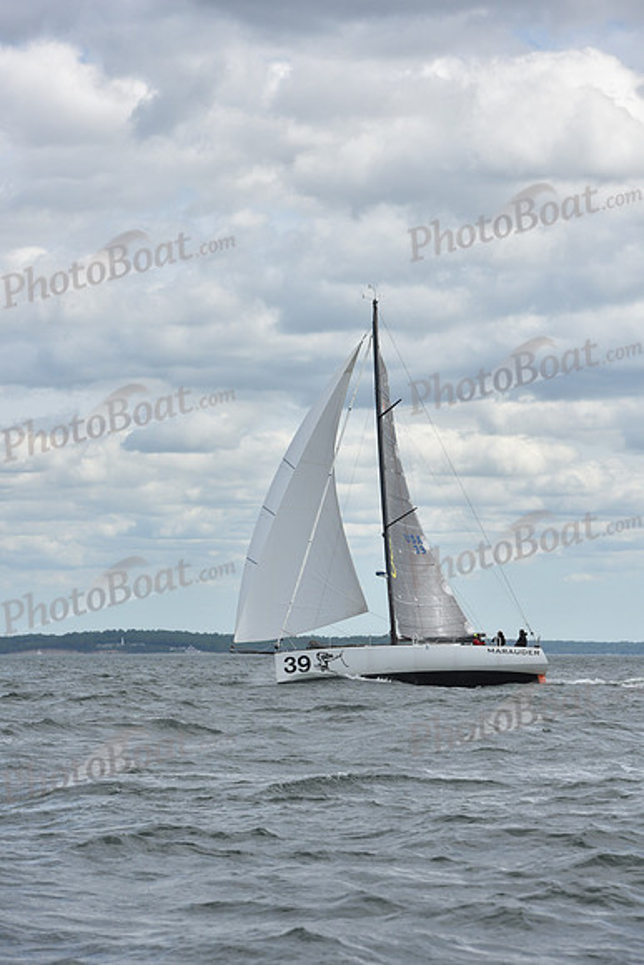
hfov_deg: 10.2
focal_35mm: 135
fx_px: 3620
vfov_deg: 15.2
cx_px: 322
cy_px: 482
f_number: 9
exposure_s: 1/1000
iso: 320
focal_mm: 135
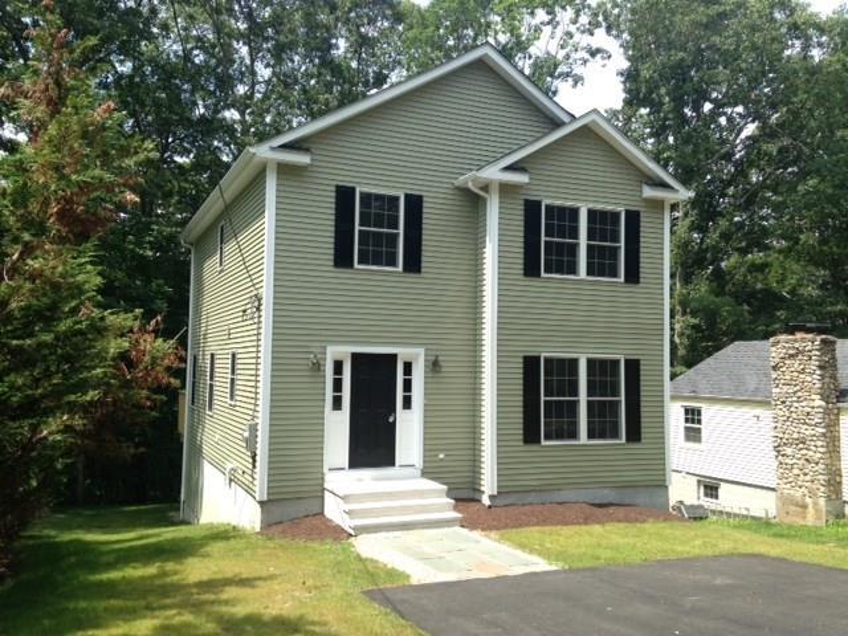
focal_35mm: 33
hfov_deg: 55.4
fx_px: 808
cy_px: 318
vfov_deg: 42.9
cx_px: 424
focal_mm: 4.12
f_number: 2.4
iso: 50
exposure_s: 1/511
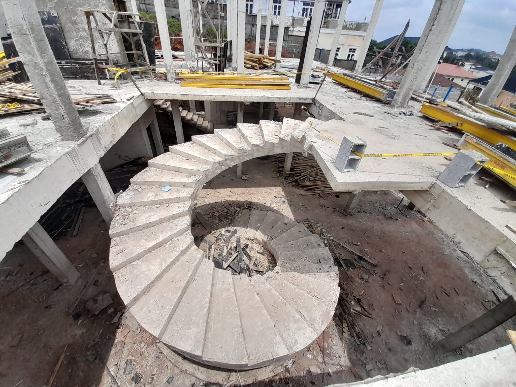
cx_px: 258
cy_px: 194
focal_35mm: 13
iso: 40
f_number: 2.2
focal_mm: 1.13
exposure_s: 1/1188
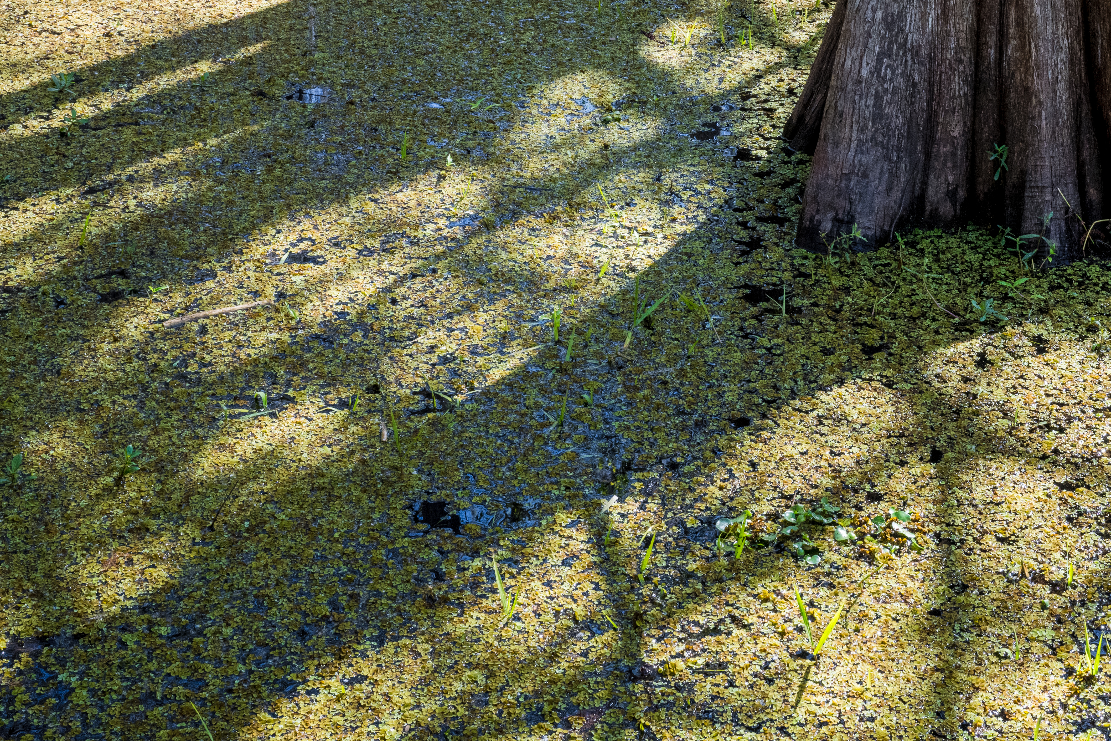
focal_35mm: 82
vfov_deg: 16.4
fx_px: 2530
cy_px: 55
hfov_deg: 24.5
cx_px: 802
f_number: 14
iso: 800
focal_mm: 42
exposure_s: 1/125
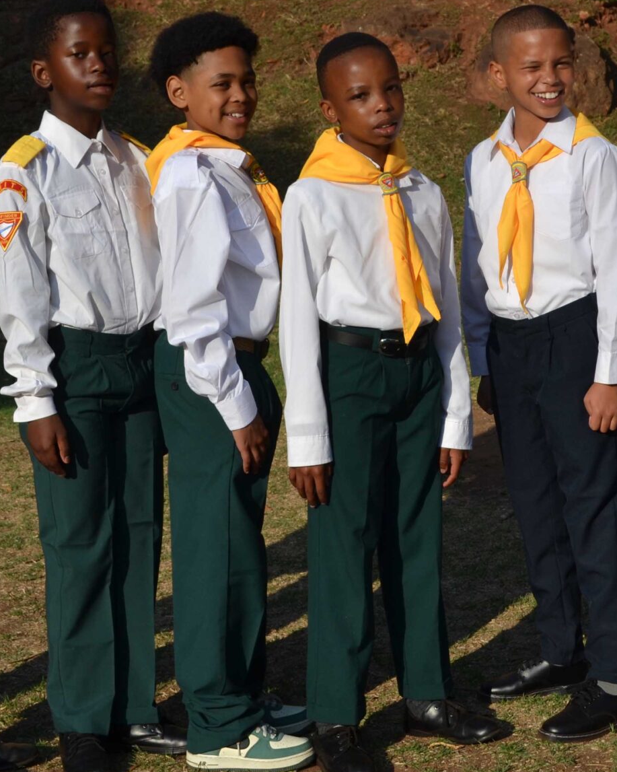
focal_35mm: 88
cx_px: 416
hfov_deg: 17.4
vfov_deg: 21.6
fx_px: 2009
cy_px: 231
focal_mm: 28
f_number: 8
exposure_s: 1/250
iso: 100
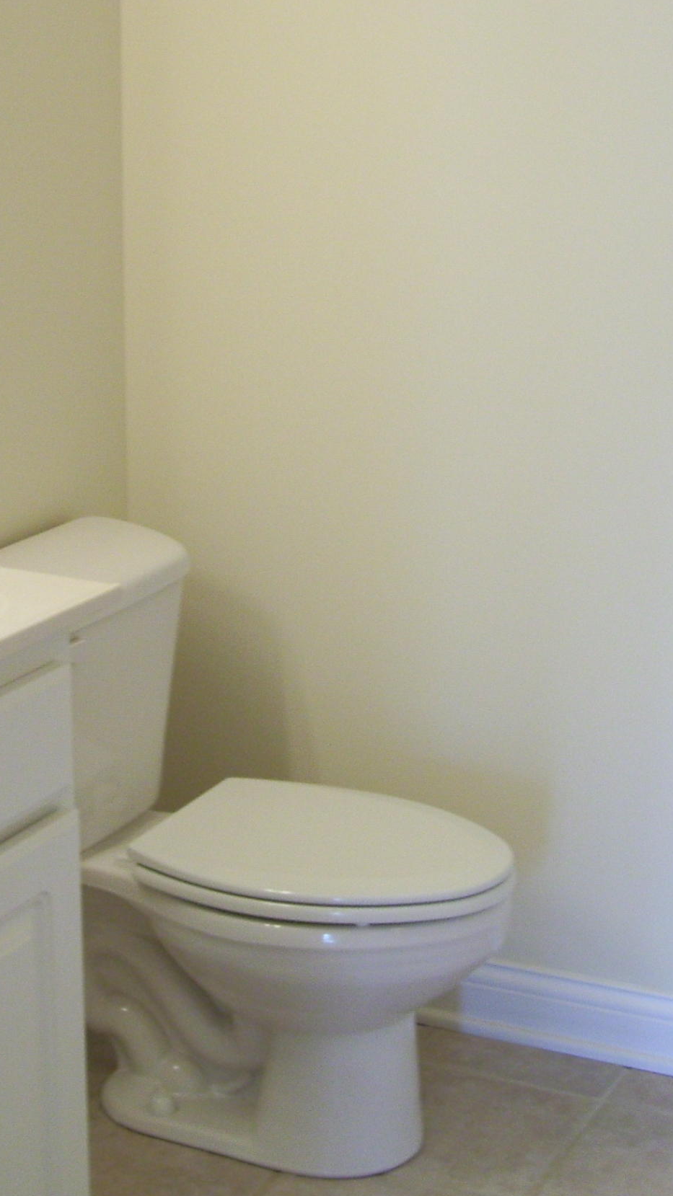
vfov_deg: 29.5
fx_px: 2253
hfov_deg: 16.9
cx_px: 199
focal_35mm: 71
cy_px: 397
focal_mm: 6
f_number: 2.7
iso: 125
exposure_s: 1/30
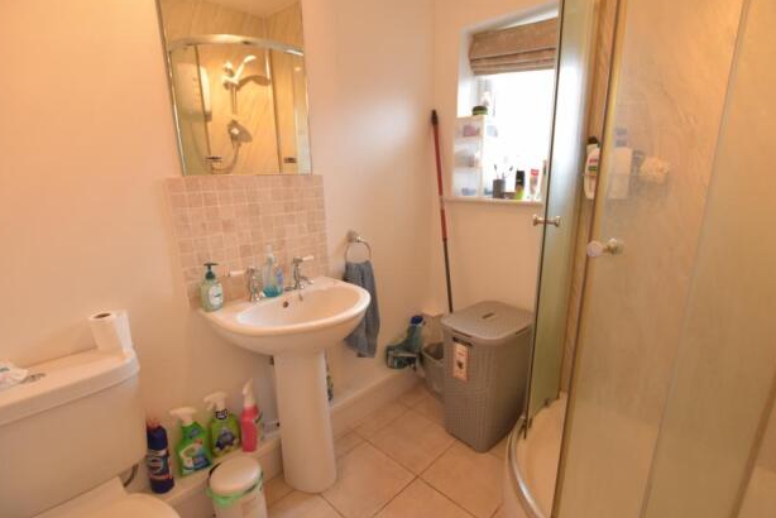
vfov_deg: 73.8
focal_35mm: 16
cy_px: 270
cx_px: 404
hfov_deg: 96.7
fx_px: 345
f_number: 3.5
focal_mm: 10
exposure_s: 1/15
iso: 320
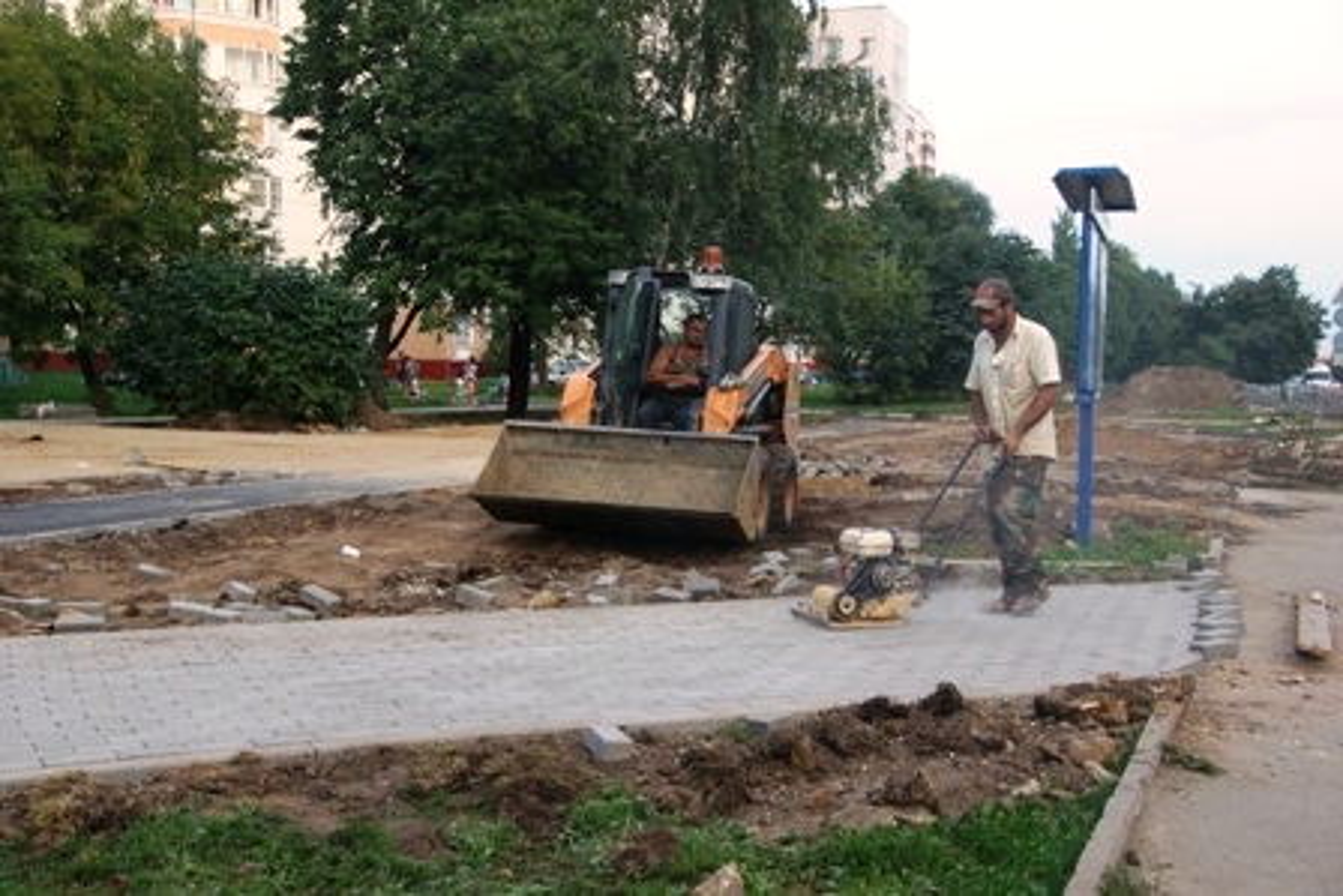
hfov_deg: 46.4
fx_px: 1567
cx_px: 672
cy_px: 448
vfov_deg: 31.9
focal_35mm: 42
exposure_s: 1/125
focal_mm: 28
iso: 400
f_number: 5.6
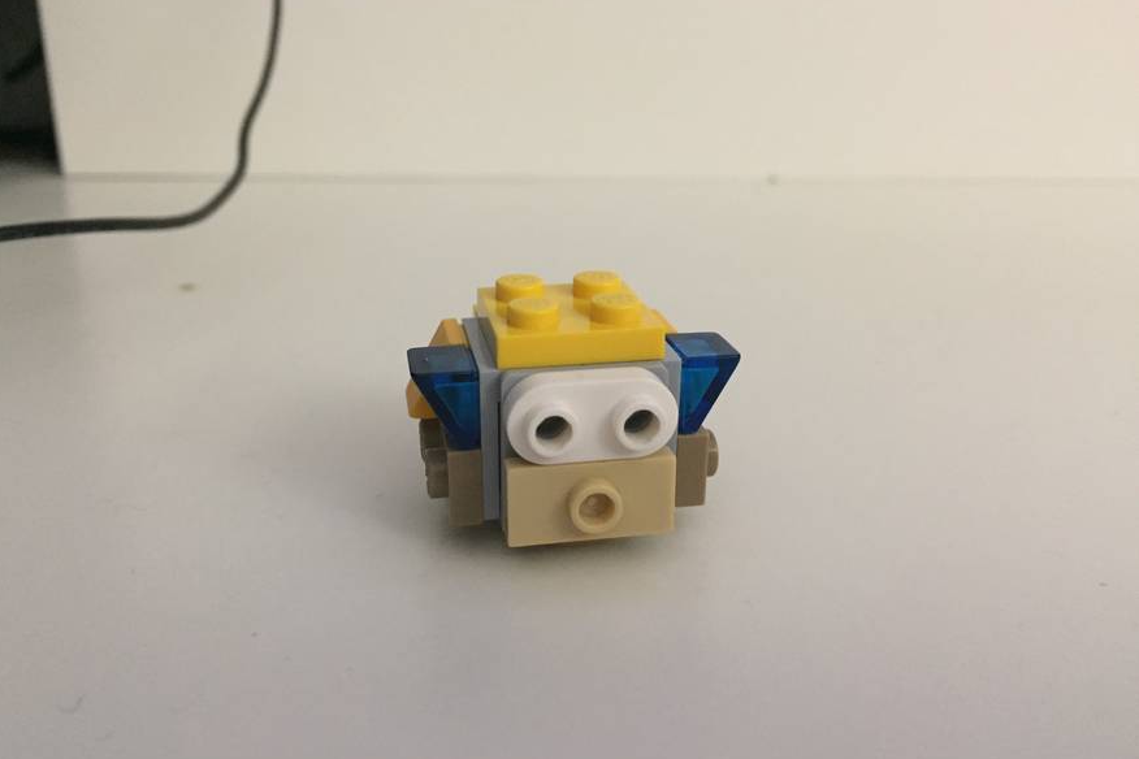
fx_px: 981
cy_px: 363
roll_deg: -0.5
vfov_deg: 42.3
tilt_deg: -20.2
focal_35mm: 31
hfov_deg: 60.3
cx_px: 555
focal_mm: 4.15
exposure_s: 1/20
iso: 250
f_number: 2.2
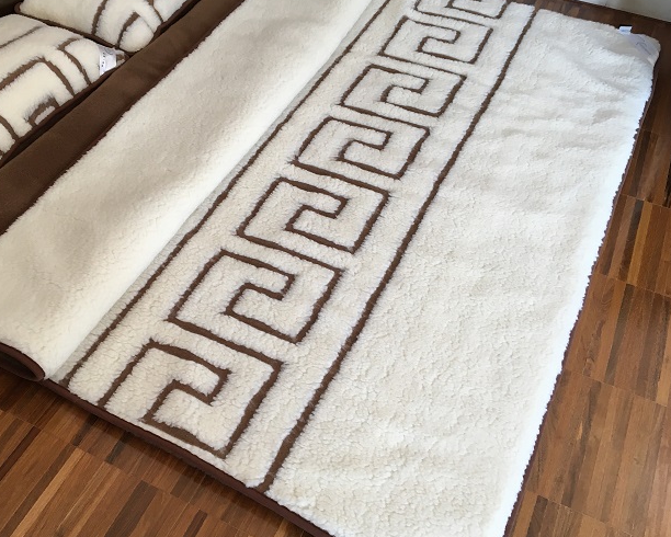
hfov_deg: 48.6
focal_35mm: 37
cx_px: 249
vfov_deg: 40.1
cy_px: 260
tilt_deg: -48.5
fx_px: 735
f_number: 2.2
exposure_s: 1/33
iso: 32
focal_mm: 4.15
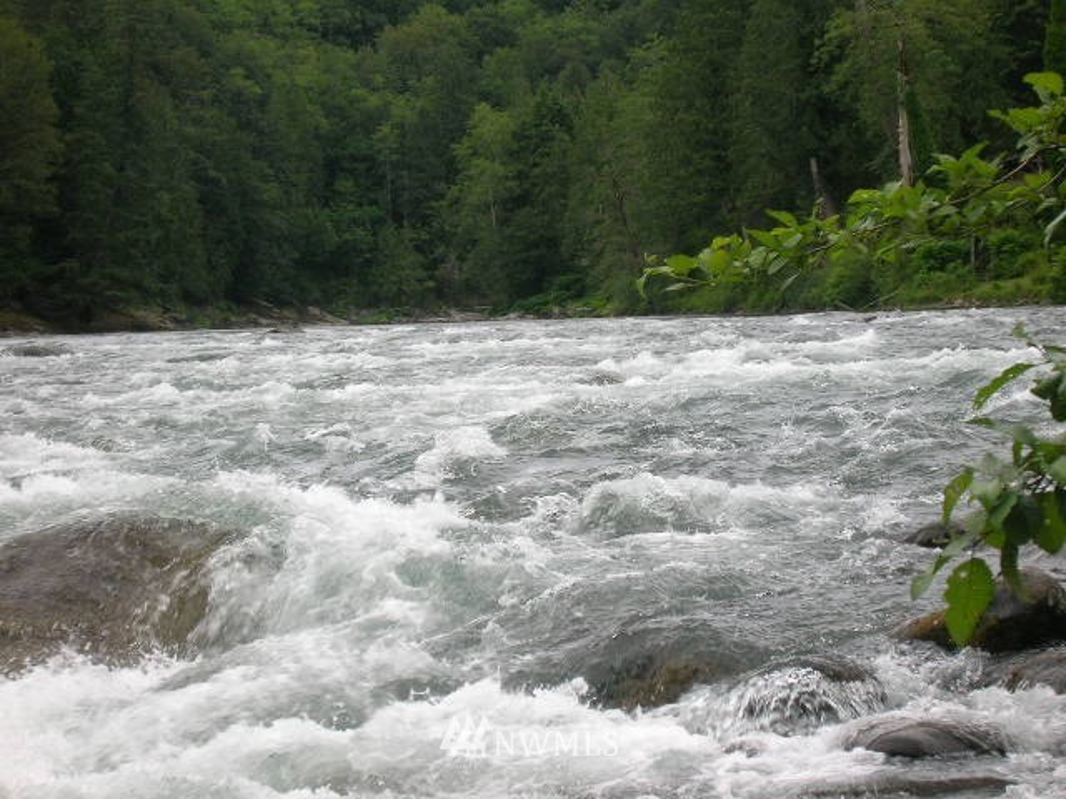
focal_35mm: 99
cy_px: 400
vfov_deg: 14.9
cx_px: 533
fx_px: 3049
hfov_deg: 19.8
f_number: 8.1
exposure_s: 1/75.1
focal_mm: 16.4
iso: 50
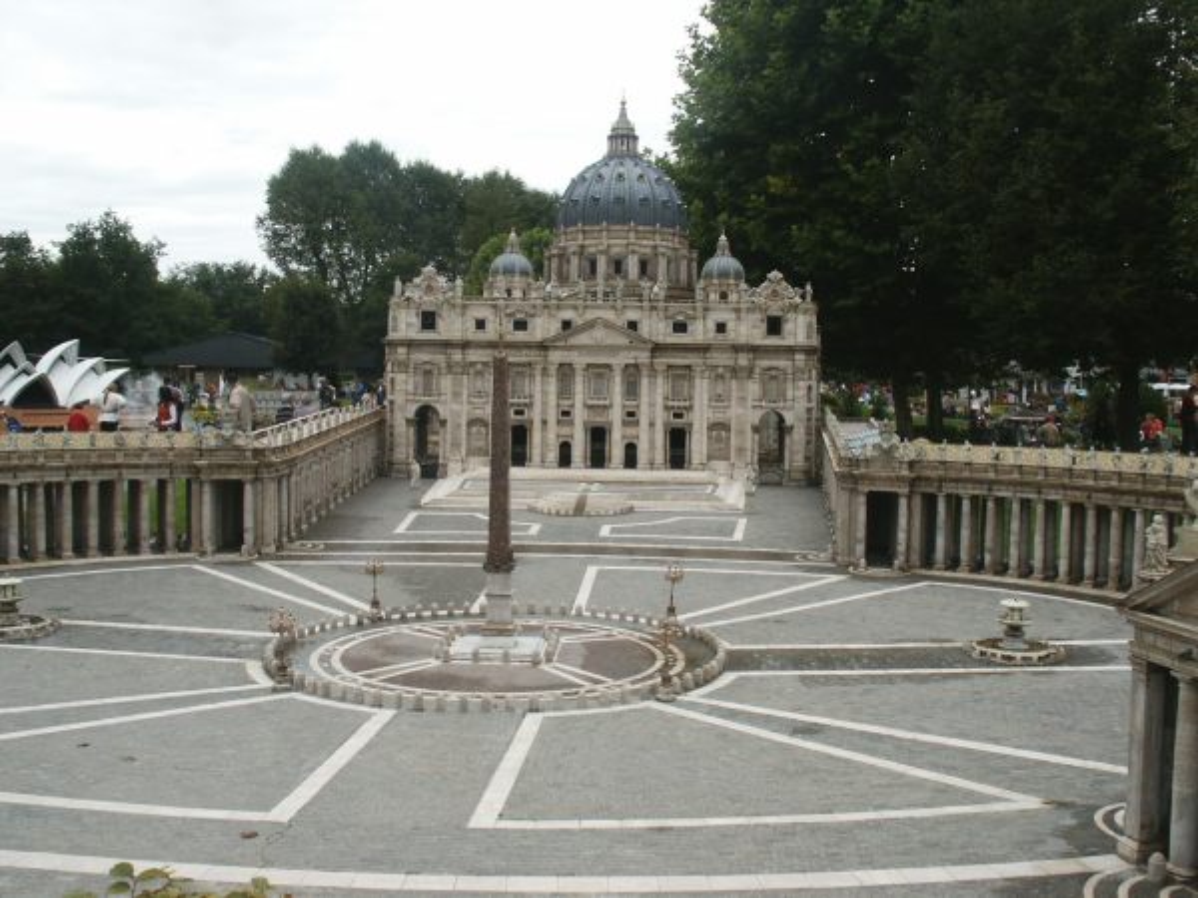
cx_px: 599
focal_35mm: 35
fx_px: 1211
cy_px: 449
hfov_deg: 52.6
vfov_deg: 40.7
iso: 64
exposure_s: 1/125
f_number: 6.7
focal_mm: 7.18
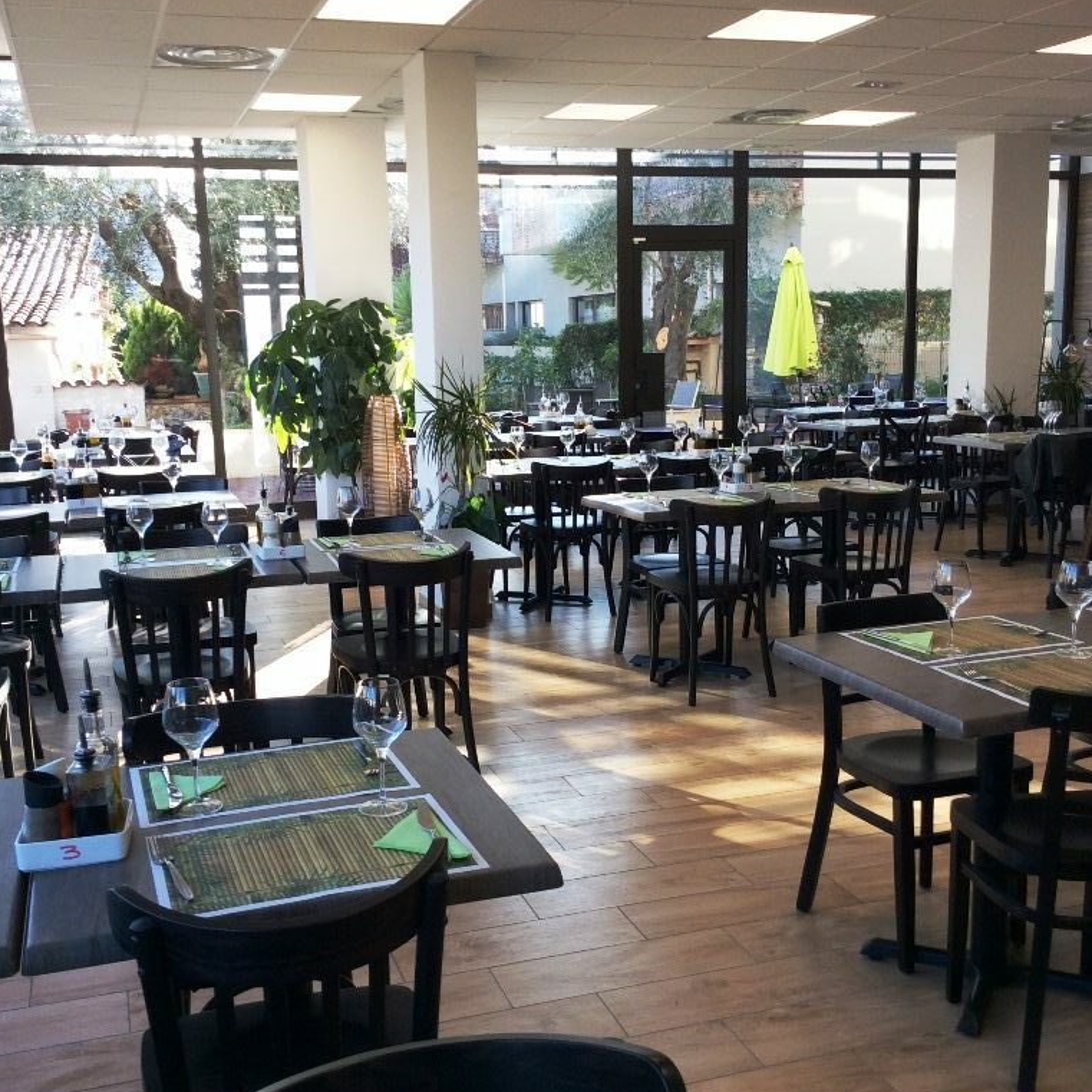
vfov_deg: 43.9
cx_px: 545
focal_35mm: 38
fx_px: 1356
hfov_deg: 43.9
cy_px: 561
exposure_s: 1/118
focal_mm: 3.3
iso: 32
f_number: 2.4
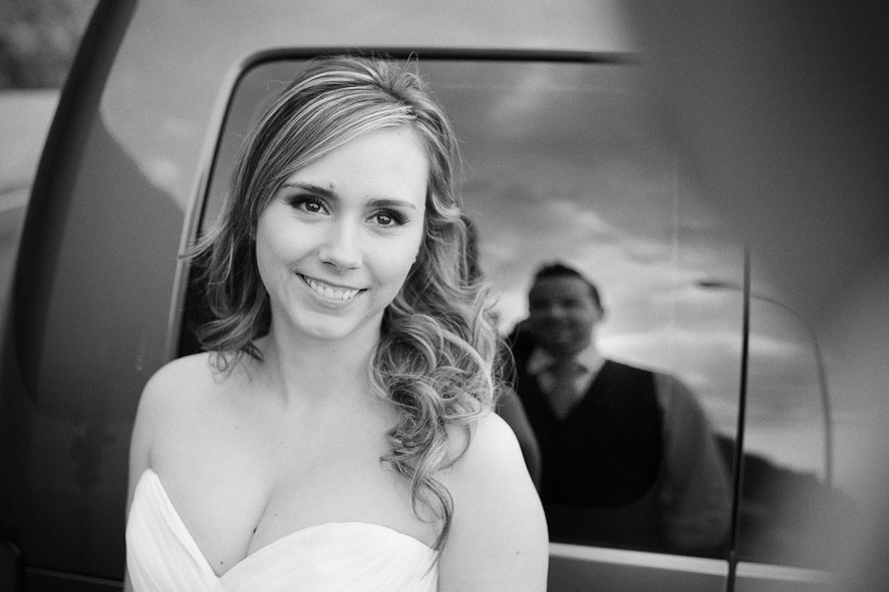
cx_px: 444
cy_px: 296
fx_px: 864
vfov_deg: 37.8
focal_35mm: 35
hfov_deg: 54.5
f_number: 2.8
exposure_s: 1/640
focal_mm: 35
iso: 640
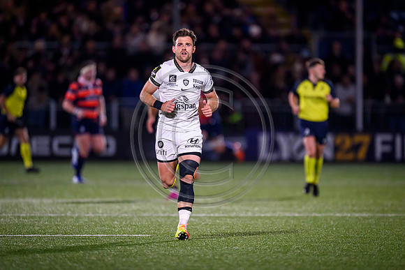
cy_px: 135
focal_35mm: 560
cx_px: 202
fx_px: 6301
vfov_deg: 2.5
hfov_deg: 3.7
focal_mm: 560
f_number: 4
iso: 8000
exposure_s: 1/1600
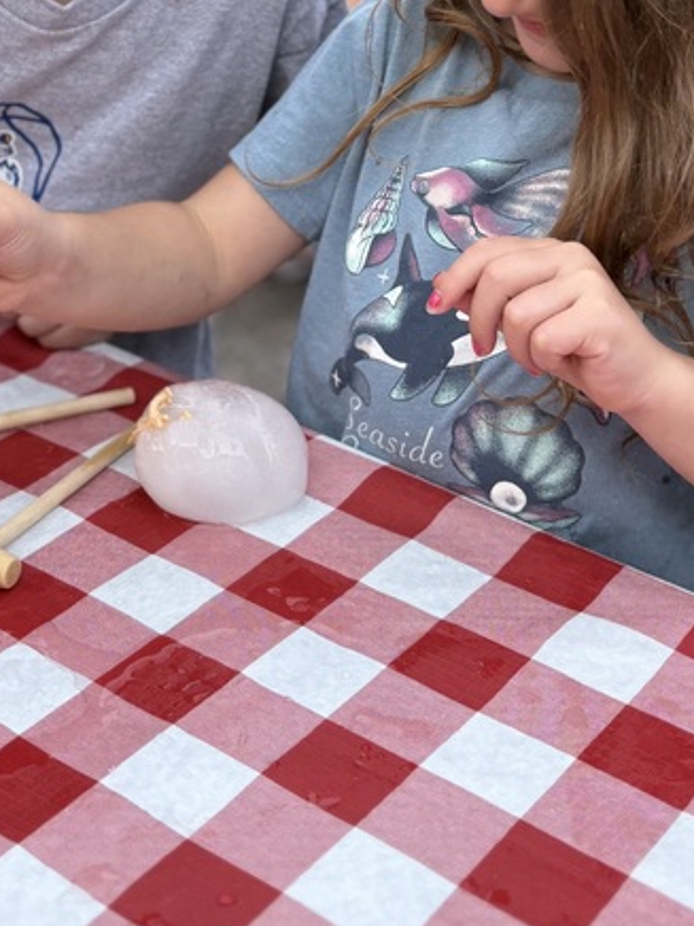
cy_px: 168
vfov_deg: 30.8
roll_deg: -2.0
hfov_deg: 23.9
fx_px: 1631
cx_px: 246
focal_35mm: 61
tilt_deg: -17.5
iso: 50
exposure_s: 1/680
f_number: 1.6
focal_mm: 5.96
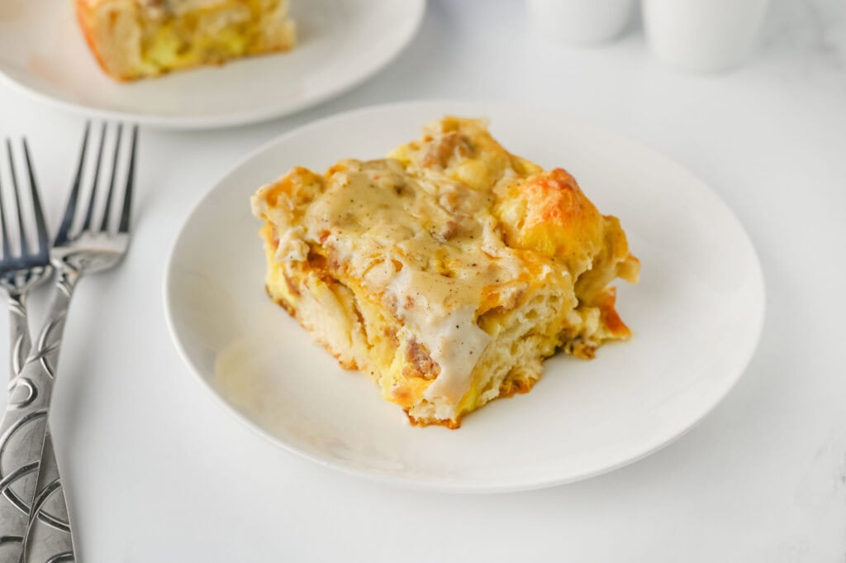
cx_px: 423
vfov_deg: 26.9
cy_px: 282
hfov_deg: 39.6
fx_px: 1174
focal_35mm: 50
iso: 180
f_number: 5.6
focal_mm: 50
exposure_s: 1/100
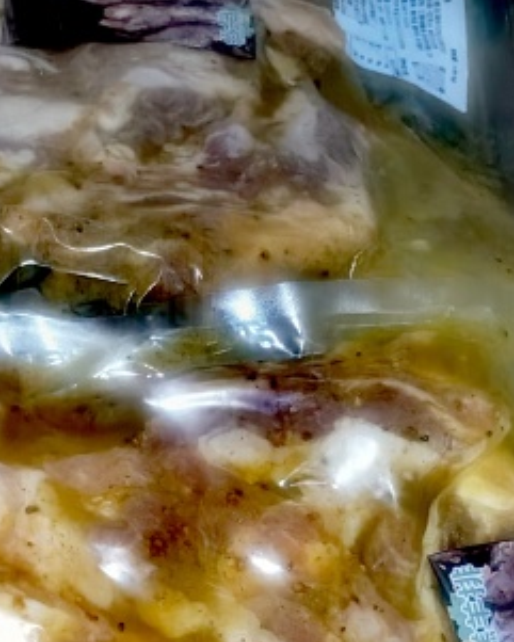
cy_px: 584
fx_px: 1330
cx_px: 96
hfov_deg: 21.6
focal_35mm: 70
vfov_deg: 26.2
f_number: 1.8
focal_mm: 5.54
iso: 500
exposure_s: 1/120
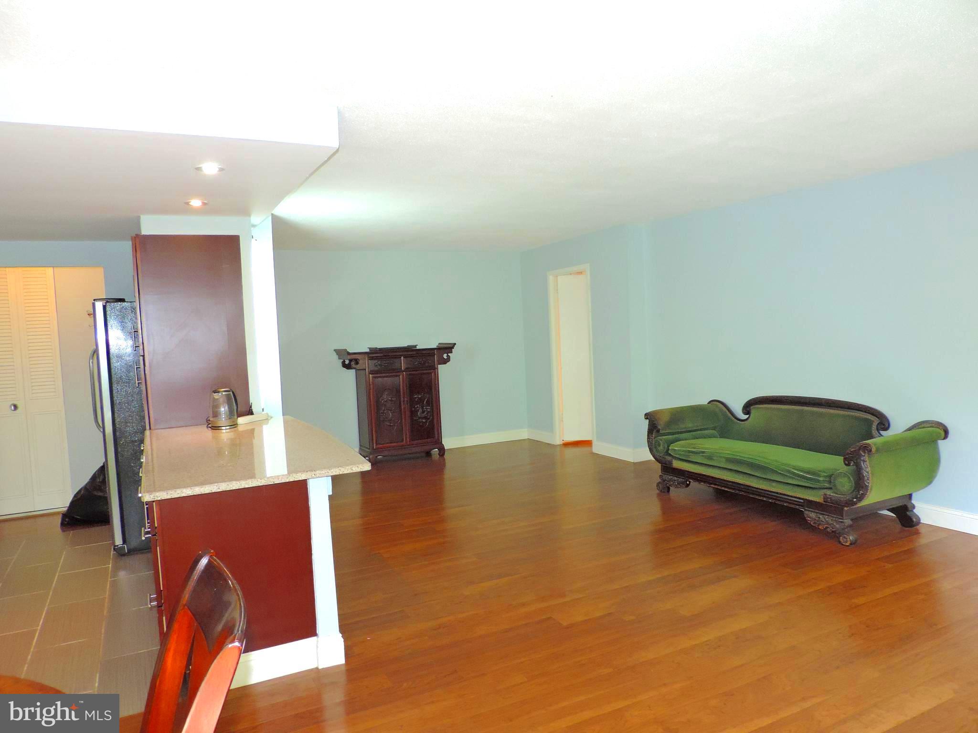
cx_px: 489
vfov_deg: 56.8
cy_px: 366
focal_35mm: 24
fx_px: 678
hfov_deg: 71.6
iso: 400
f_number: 3
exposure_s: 1/40
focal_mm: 4.3
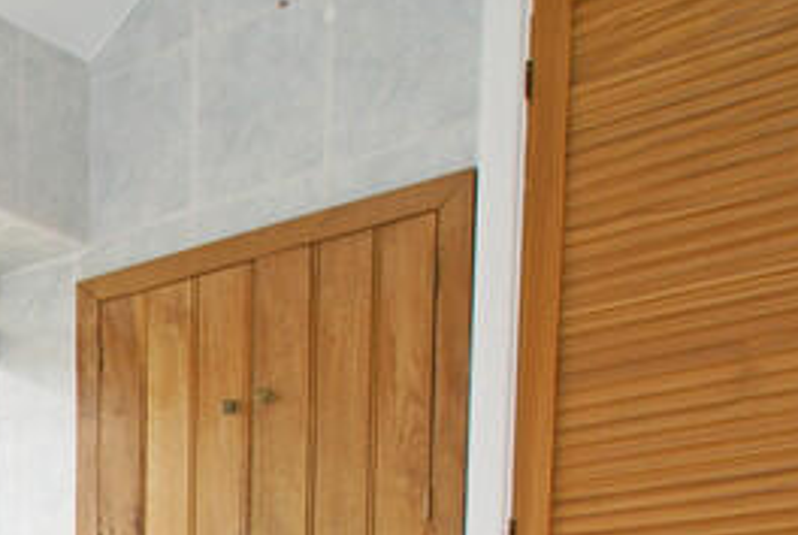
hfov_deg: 24.4
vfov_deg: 17.3
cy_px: 973
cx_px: -402
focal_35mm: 64
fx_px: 1420
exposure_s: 1/60
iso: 100
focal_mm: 11
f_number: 8
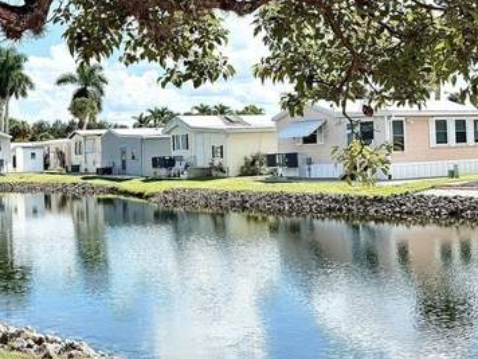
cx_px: 137
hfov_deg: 35.0
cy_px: 149
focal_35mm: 54
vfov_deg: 27.0
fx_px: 746
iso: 80
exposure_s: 1/4167
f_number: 1.78
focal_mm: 6.76
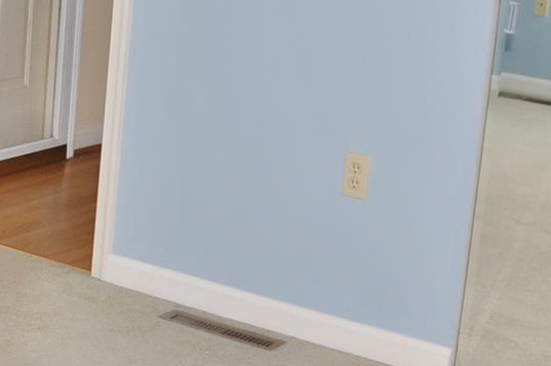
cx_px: 7
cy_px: -1
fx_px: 1575
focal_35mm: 103
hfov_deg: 19.3
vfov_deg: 13.1
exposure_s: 1/60
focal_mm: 18
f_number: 5.6
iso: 200
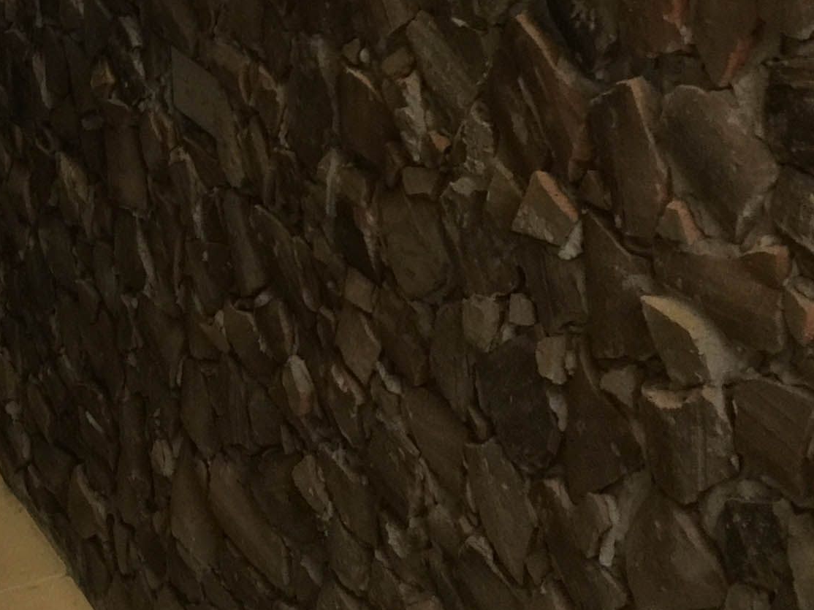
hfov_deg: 22.0
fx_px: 1998
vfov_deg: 16.7
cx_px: -39
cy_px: -113
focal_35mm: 85
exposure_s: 1/4
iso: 80
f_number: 2.2
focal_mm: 4.15
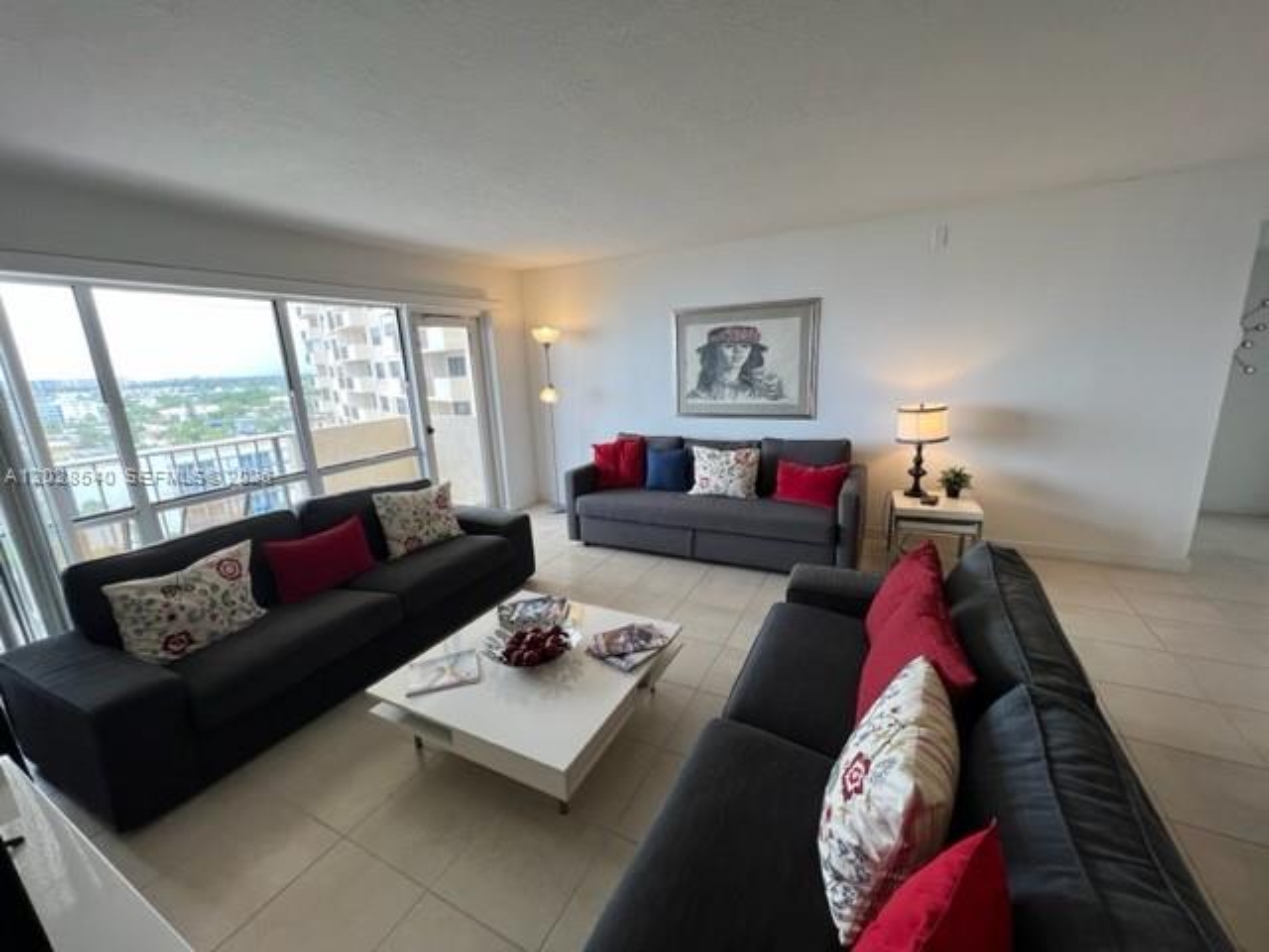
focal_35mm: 13
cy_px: 476
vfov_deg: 89.9
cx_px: 634
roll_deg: +3.0
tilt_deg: -13.1
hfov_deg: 106.2
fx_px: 477
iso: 50
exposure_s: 1/120
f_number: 1.8
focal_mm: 1.57
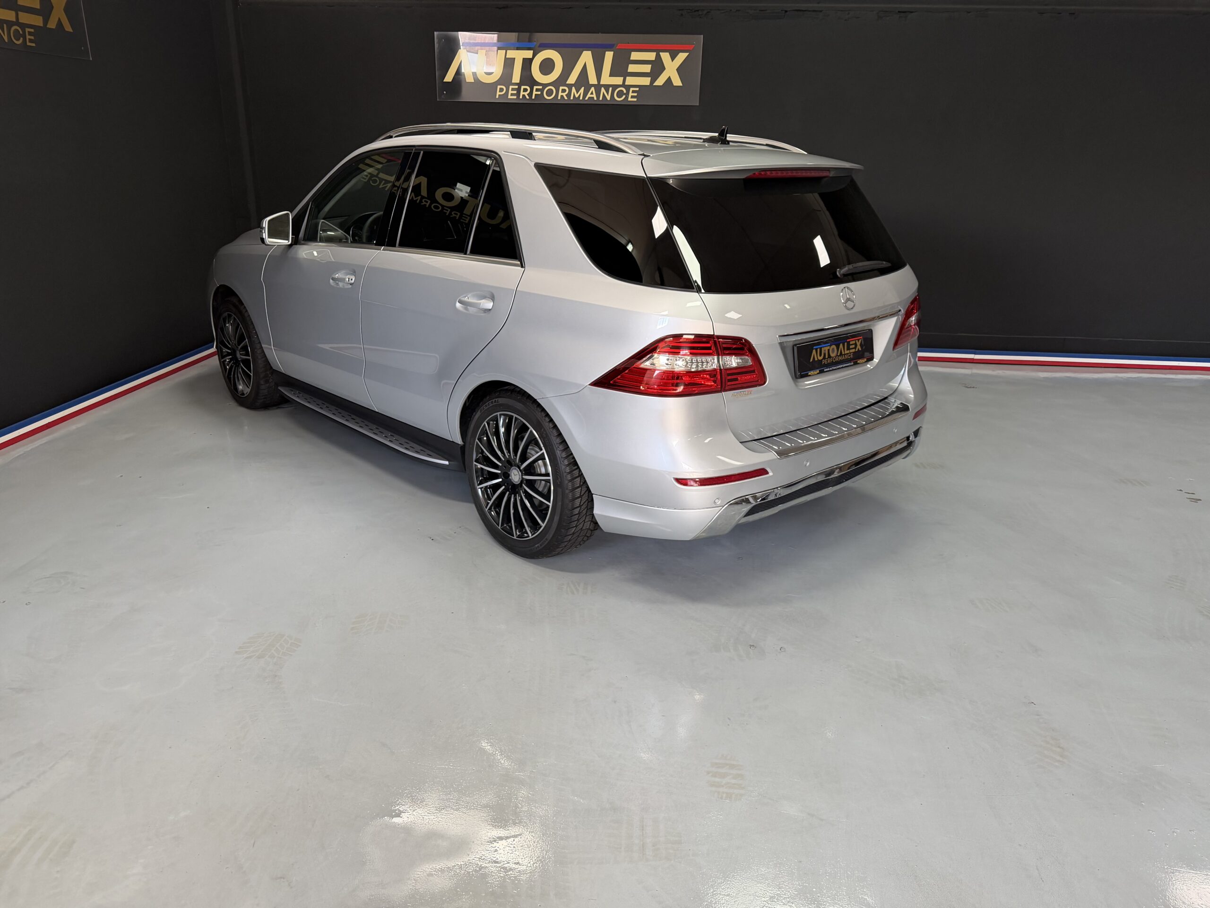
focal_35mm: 24
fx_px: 839
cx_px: 605
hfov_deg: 71.6
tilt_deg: -20.1
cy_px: 454
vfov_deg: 56.8
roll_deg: -1.2
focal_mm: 6.76
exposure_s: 1/100
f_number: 1.78
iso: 200
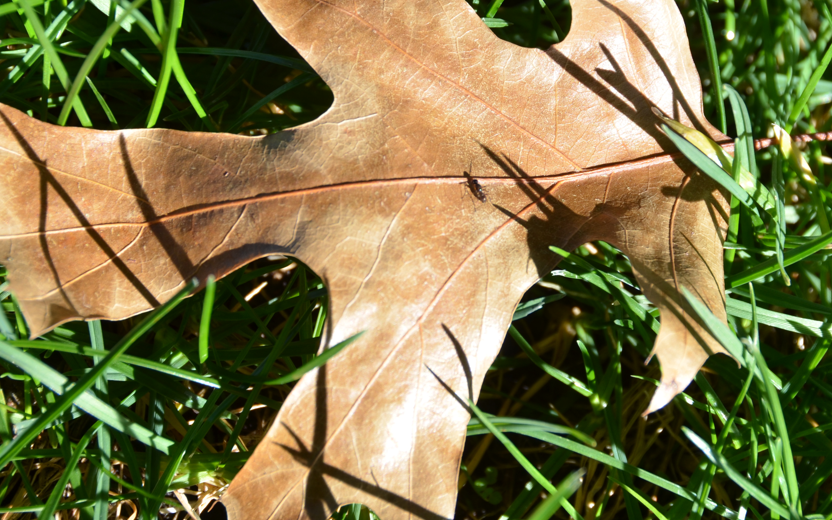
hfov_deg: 9.2
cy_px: 161
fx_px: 5142
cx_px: 487
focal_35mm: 227
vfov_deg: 5.8
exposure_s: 1/250
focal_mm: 95
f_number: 8
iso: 200
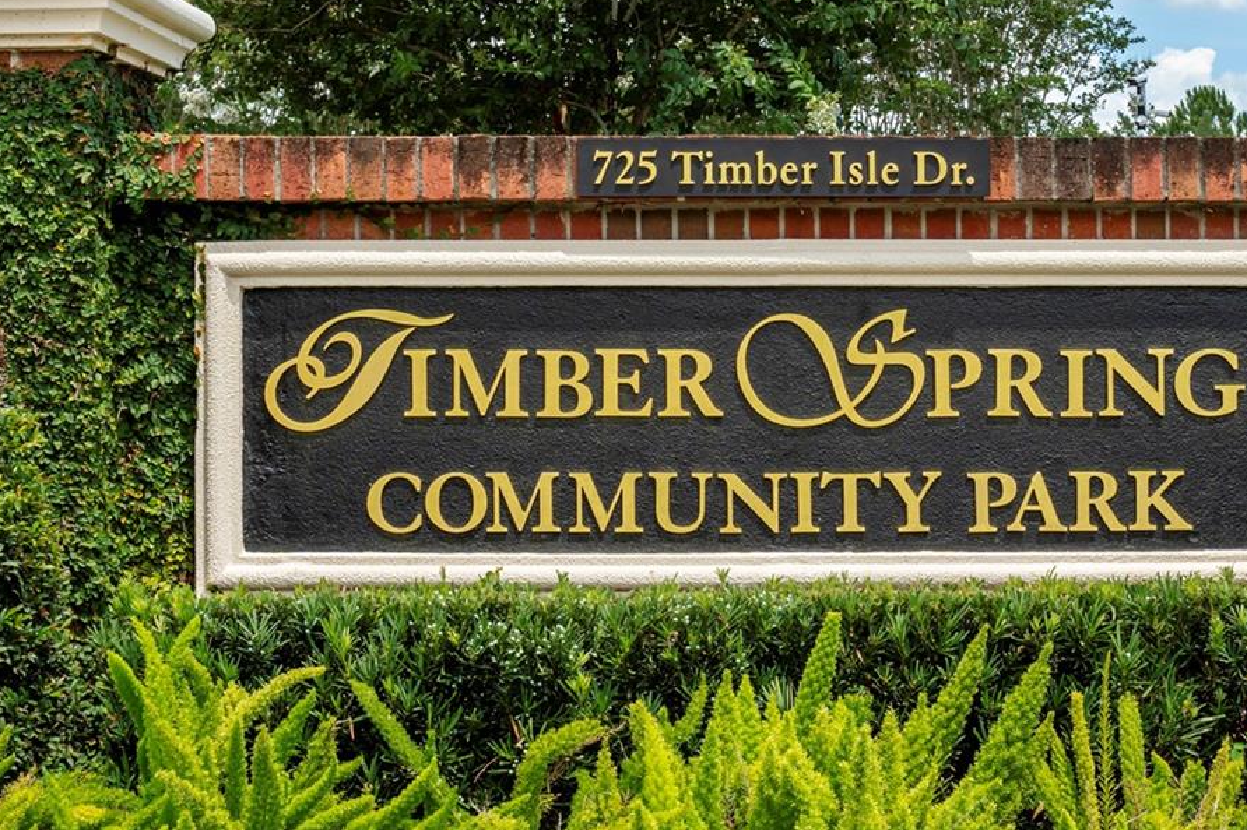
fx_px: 2143
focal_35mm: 62
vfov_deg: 21.9
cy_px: 347
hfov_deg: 32.1
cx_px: 843
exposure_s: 1/200
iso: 200
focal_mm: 23
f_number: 8
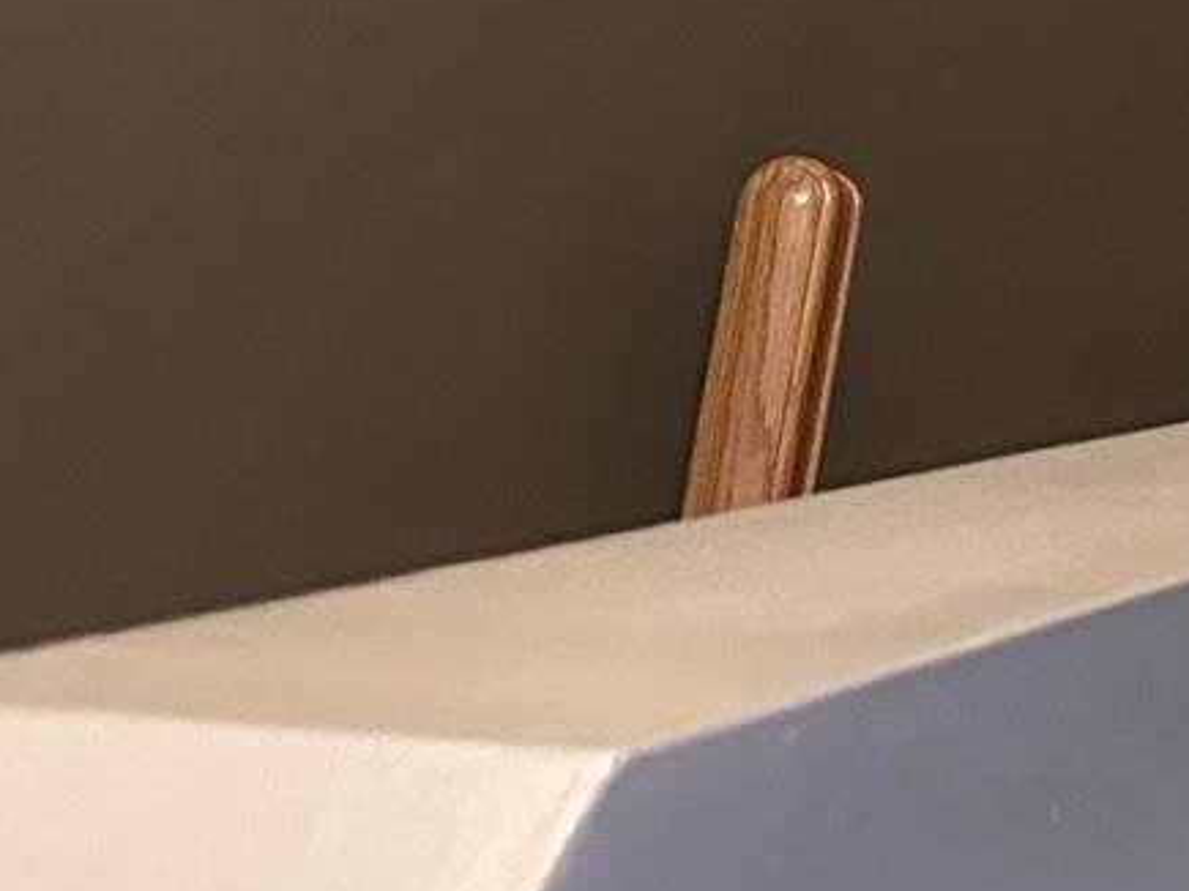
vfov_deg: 12.6
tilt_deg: -32.5
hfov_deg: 13.5
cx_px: 2709
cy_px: -303
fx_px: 3880
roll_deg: -3.4
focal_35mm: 113
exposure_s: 1/60
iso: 500
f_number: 1.78
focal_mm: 6.86
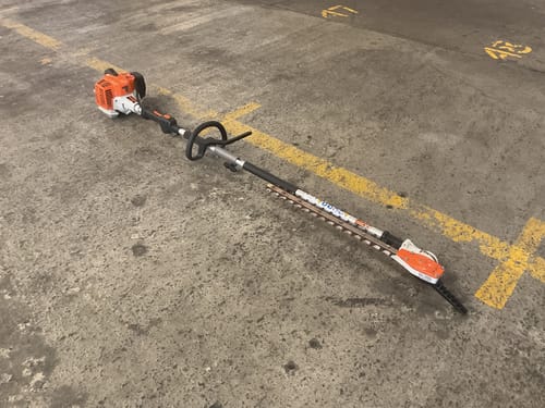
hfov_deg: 61.7
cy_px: 204
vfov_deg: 48.2
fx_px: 457
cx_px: 272
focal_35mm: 29
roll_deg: -1.1
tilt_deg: -38.2
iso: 250
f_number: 1.8
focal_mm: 3
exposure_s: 1/33
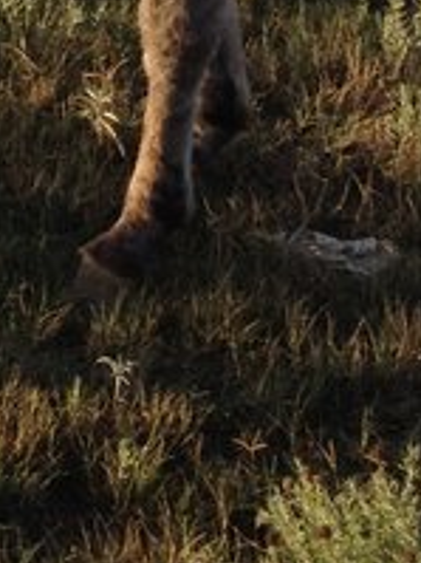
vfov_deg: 9.5
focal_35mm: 180
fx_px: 2922
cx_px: -71
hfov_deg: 8.2
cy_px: -877
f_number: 2.4
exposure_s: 1/536
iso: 50
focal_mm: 4.28
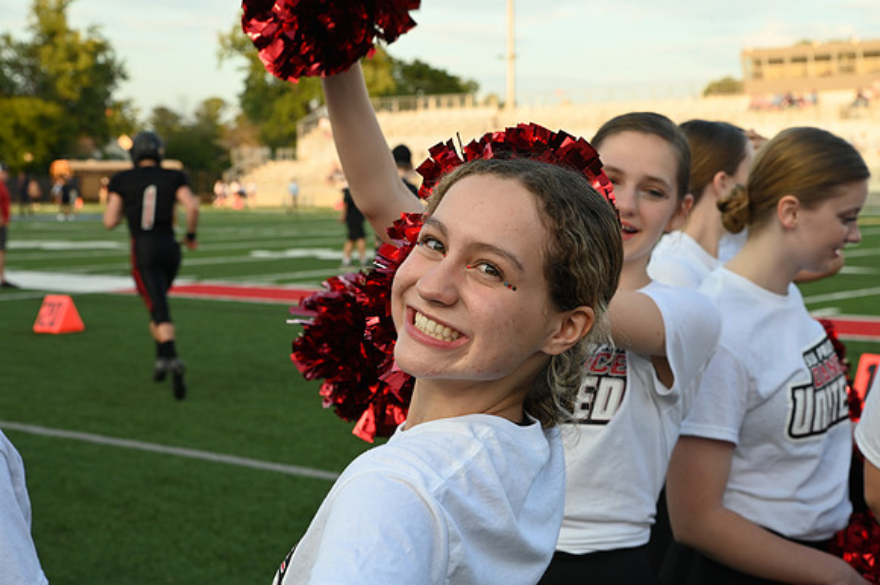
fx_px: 1710
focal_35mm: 70
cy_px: 292
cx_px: 440
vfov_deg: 19.4
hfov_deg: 28.9
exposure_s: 1/200
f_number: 7.1
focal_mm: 70
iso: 800
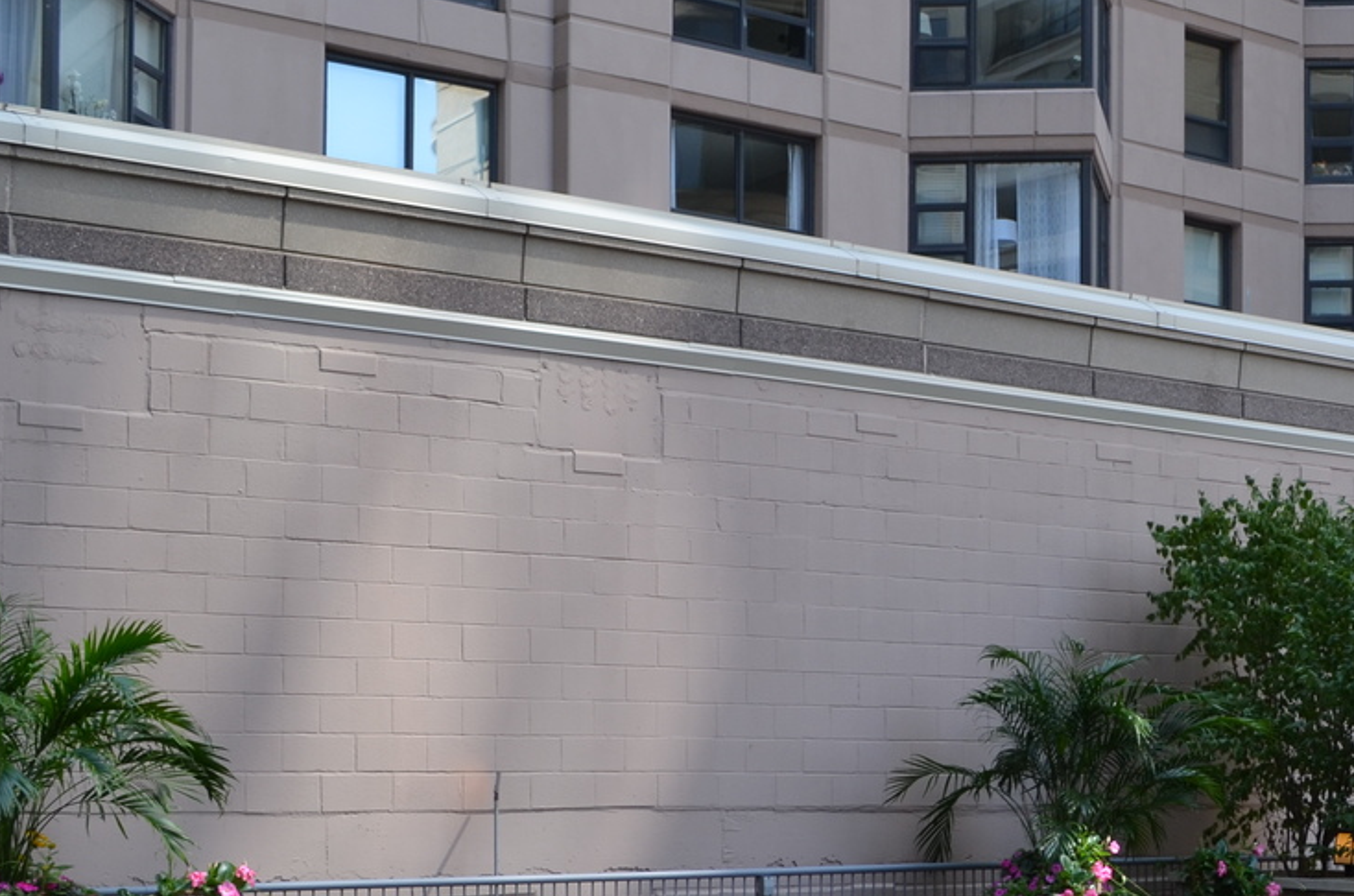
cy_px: 785
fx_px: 2252
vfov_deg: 22.1
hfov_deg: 32.2
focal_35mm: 60
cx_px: 1154
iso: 200
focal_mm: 18
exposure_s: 1/160
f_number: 6.3
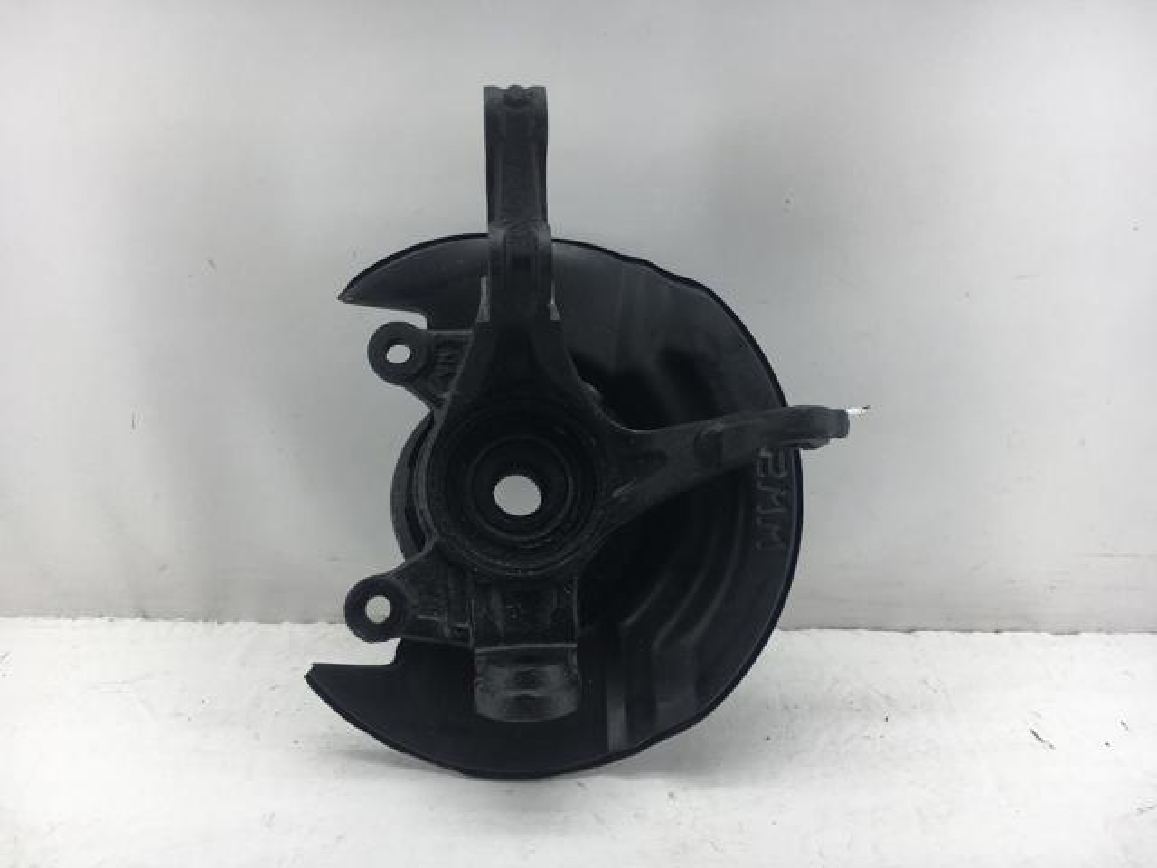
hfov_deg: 61.7
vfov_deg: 48.2
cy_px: 434
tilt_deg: -18.7
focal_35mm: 29
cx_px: 578
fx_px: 969
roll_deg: -1.1
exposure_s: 1/155
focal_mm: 4.15
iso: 25
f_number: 2.2
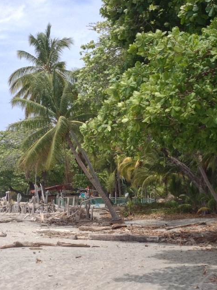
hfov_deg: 21.6
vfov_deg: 28.4
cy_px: 194
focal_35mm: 68
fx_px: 569
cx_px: 119
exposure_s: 1/920
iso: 50
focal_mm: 4.28
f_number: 2.4
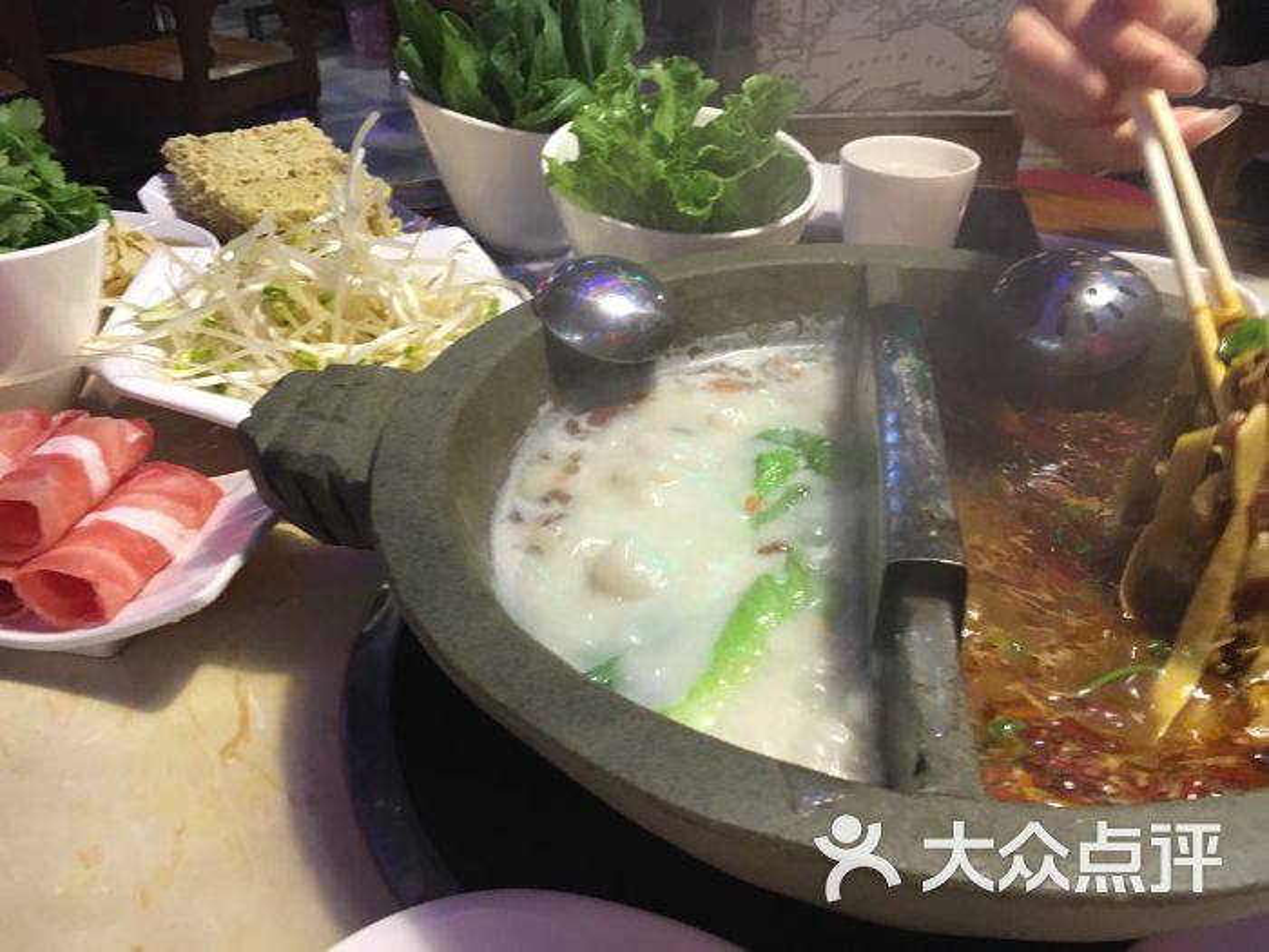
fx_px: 1063
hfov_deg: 61.7
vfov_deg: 48.2
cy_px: 476
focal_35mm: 29
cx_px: 634
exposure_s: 1/33
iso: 200
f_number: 2.2
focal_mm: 4.15
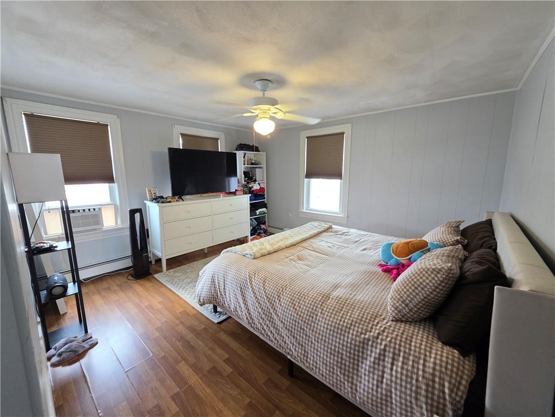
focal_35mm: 13
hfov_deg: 106.2
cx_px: 278
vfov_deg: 89.9
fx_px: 208
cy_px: 208
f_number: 1.9
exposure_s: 1/60
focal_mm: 2.2
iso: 400
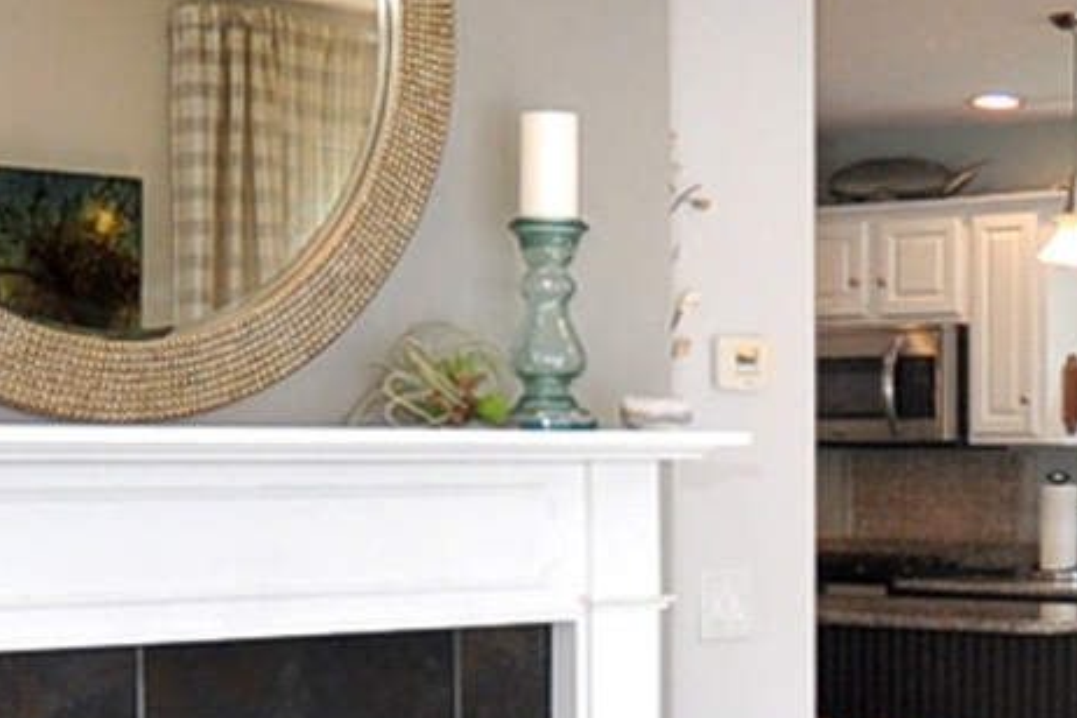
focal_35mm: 94
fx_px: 2812
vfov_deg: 14.0
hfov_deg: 21.4
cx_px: 874
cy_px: 937
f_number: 4
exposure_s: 1/125
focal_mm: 10
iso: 200
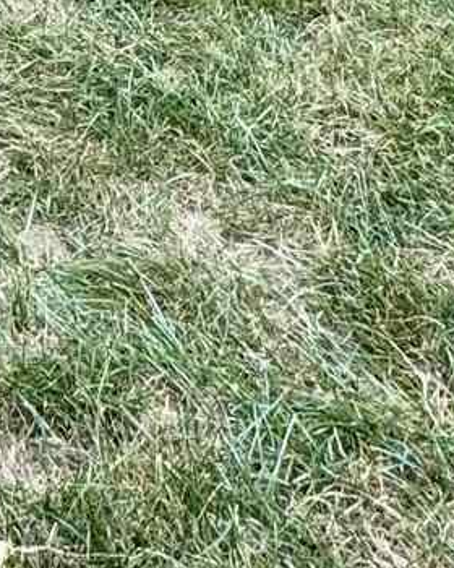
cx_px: -407
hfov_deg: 14.6
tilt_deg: -6.4
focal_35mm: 90
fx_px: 1512
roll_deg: +0.2
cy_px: -858
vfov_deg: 13.7
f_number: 2.2
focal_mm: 2.22
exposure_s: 1/254
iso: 40
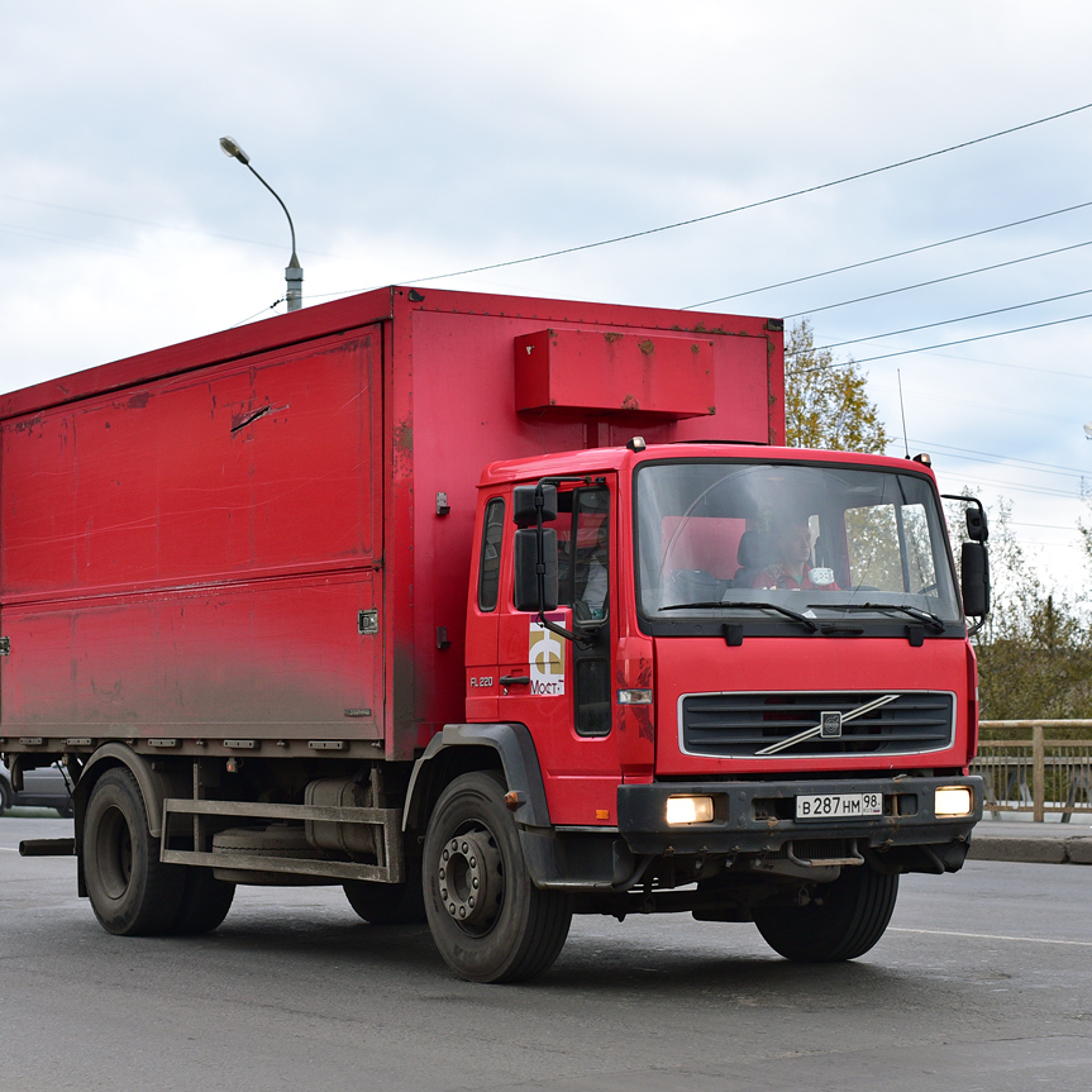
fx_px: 2284
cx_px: 515
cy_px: 546
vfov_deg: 26.9
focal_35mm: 64
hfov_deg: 26.9
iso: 500
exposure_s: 1/640
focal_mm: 50
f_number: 4
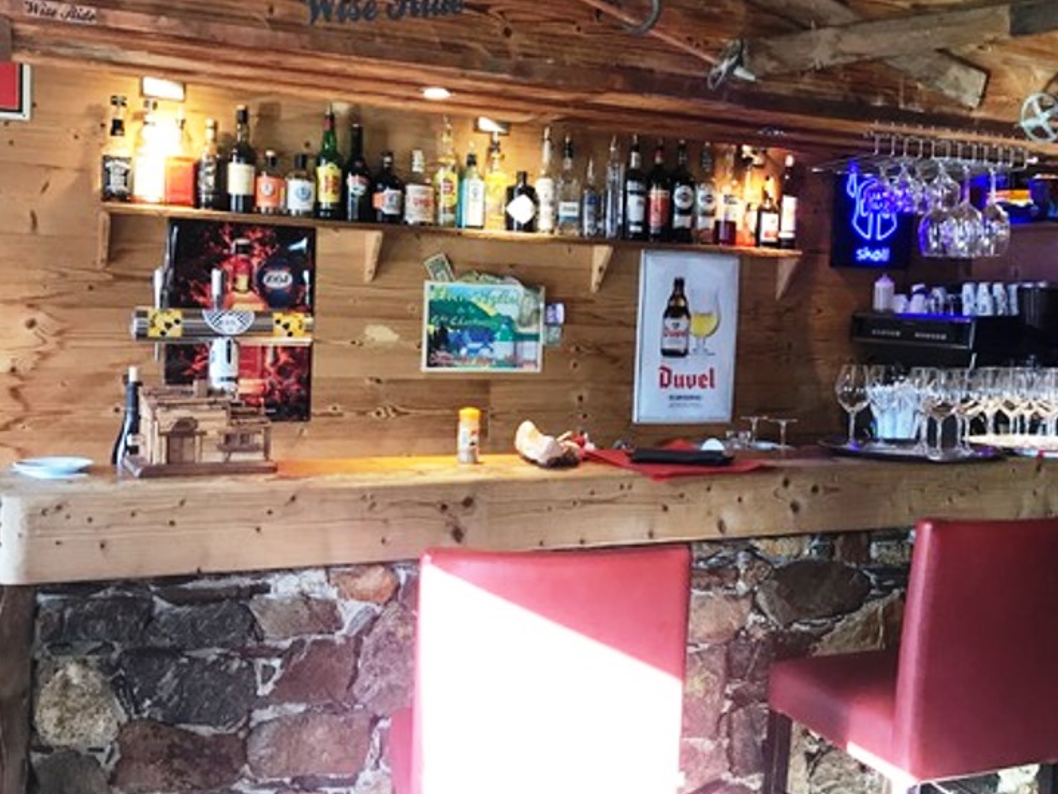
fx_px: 1223
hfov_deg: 46.5
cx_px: 642
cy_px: 375
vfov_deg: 36.0
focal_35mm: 40
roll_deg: -2.9
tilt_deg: -2.5
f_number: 1.8
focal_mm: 3.99
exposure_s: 1/25
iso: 40
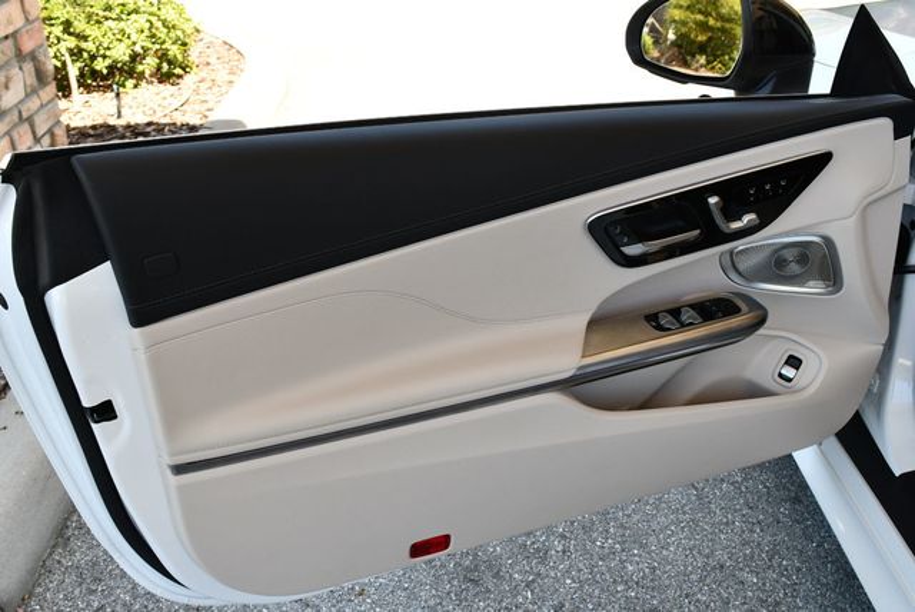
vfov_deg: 36.9
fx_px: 916
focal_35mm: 36
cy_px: 306
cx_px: 458
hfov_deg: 53.1
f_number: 5.6
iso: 280
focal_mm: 18
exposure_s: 1/250
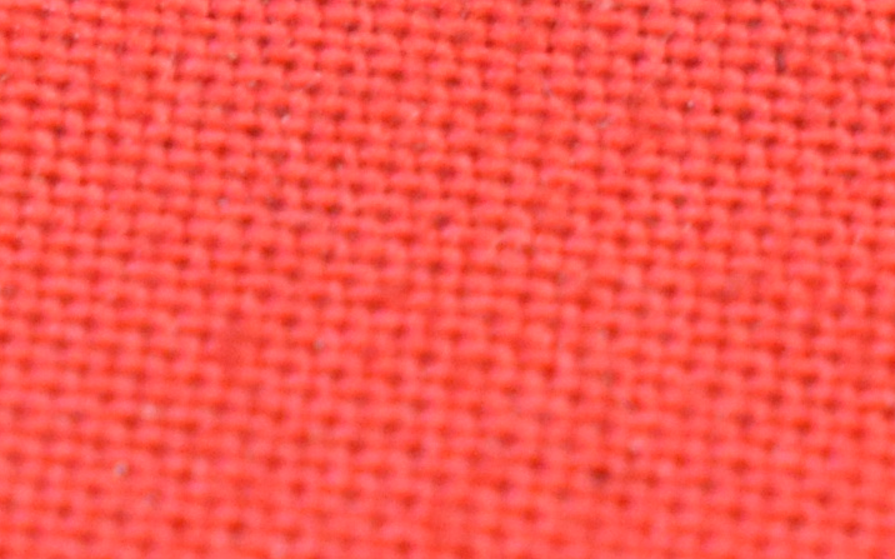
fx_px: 12880
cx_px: -569
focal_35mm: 528
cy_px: -865
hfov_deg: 4.0
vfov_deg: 2.5
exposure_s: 1/60
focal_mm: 55
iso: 1250
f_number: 5.6
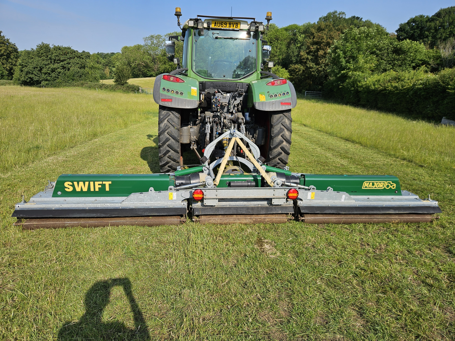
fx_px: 302
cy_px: 170
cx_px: 228
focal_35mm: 23
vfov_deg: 58.9
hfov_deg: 73.9
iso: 25
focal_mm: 5.4
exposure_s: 1/2163
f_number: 1.8
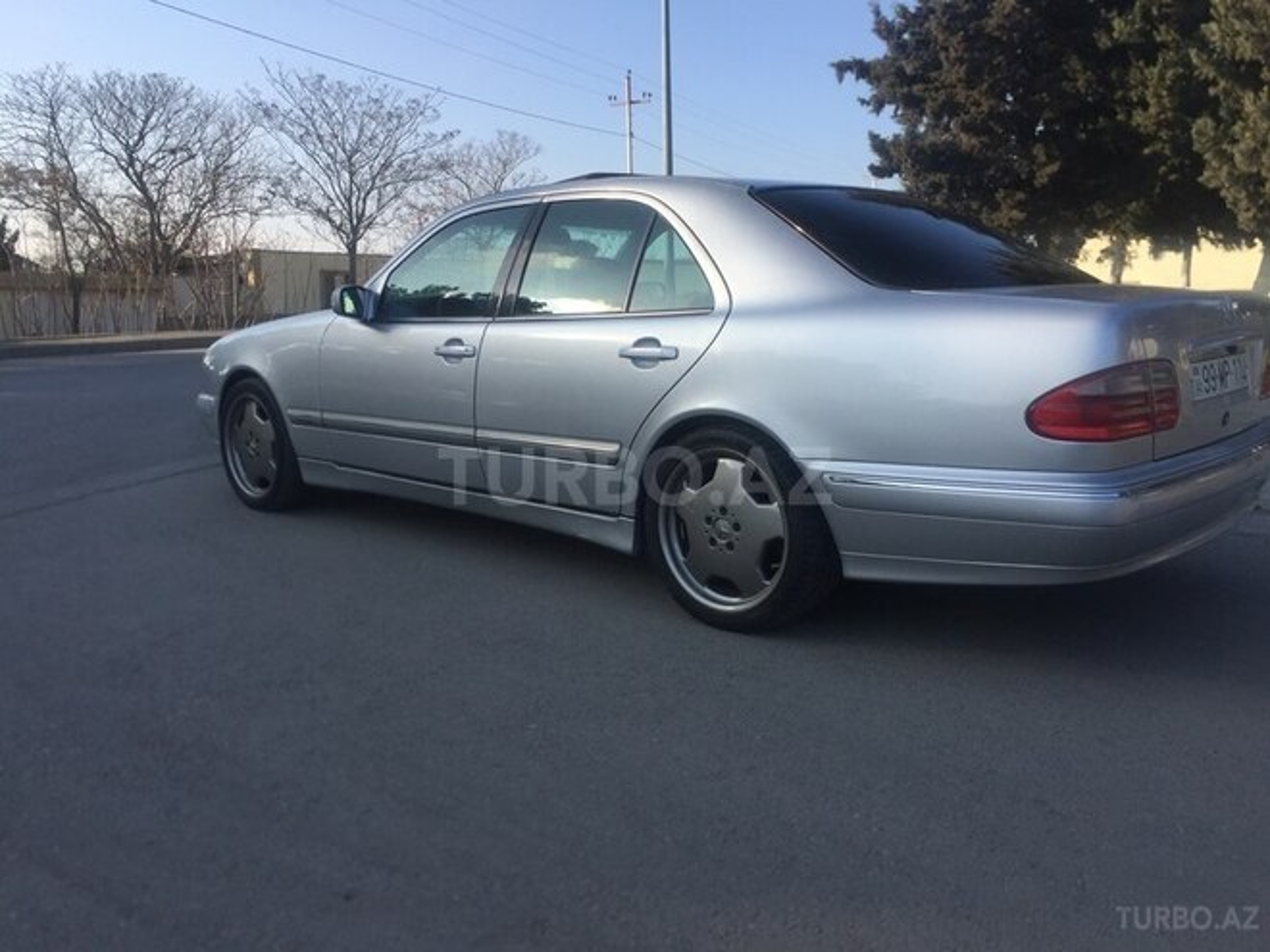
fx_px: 1064
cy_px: 476
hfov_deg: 61.7
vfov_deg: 48.2
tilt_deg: -8.8
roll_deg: -0.4
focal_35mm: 29
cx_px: 635
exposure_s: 1/1464
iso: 32
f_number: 2.2
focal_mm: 4.15
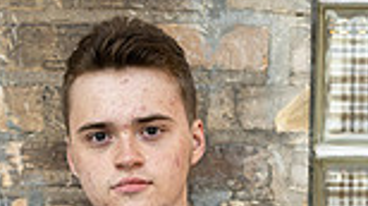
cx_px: 115
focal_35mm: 261
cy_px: 462
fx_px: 2542
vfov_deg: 4.5
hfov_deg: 8.3
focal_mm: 85
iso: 100
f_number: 1.8
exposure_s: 1/160
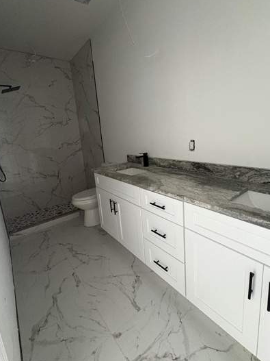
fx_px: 177
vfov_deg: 90.9
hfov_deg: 74.6
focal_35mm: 17
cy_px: 166
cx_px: 144
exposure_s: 1/60
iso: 640
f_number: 2.2
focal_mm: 2.22
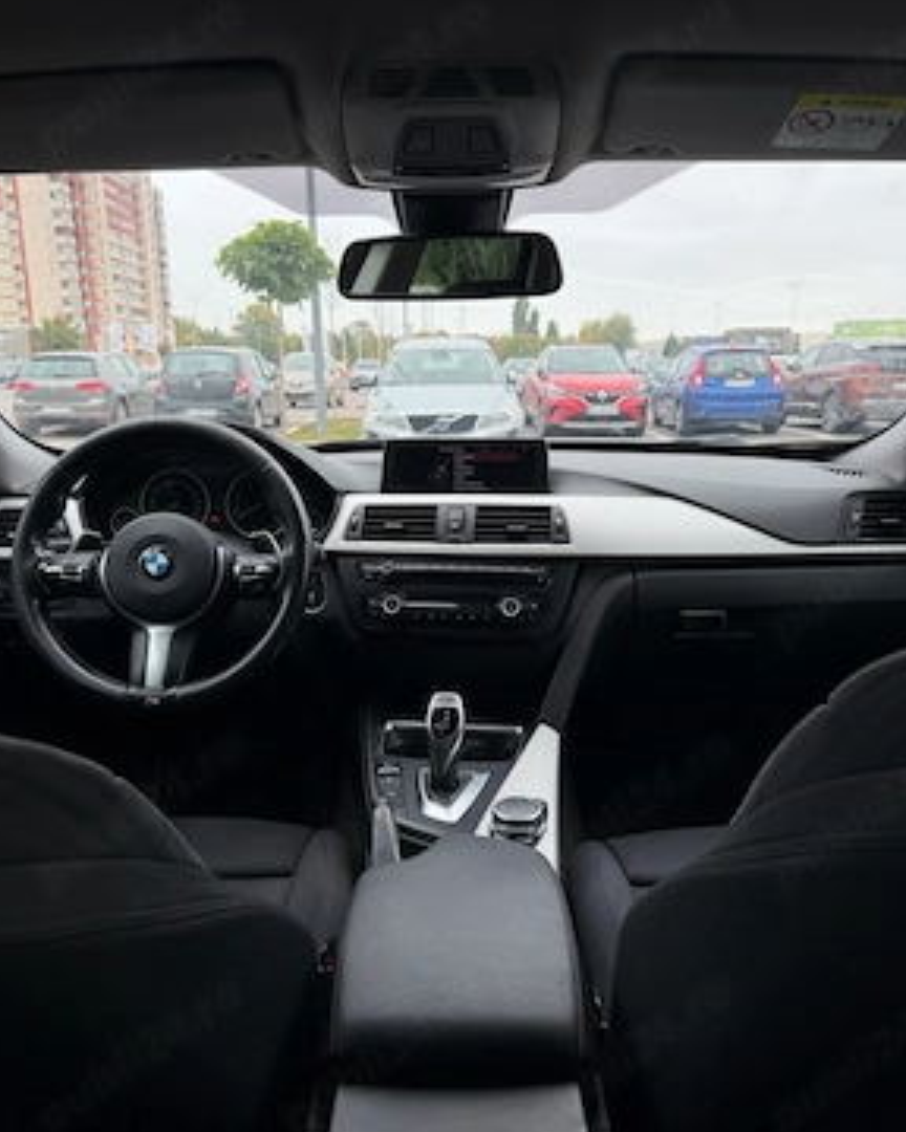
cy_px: 604
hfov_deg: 54.9
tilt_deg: -15.1
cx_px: 447
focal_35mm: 26
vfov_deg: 66.0
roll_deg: +0.1
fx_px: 871
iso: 80
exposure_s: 1/243
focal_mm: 6.76
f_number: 1.78
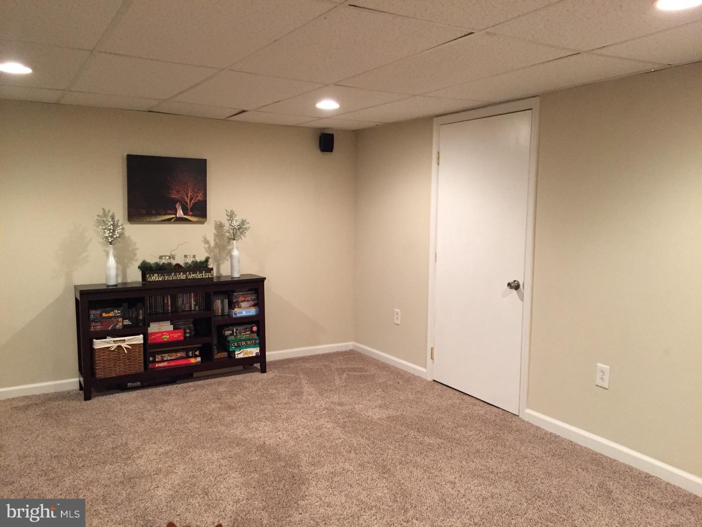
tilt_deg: -6.7
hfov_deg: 61.7
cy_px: 264
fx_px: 588
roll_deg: -0.8
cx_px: 351
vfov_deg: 48.2
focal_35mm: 29
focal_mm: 4.15
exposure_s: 1/20
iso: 250
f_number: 2.2
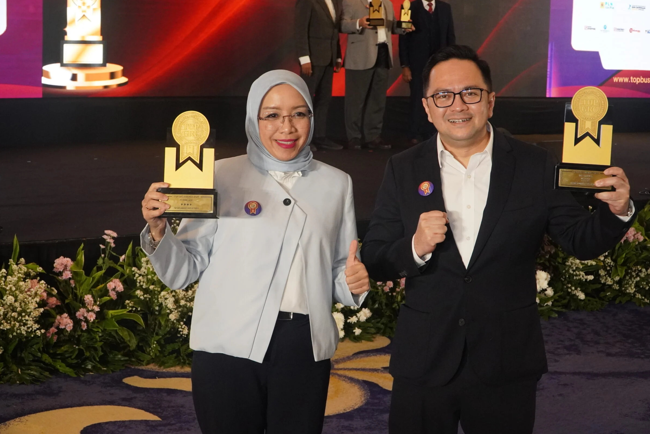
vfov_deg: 21.2
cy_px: 217
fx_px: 1155
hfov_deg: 31.4
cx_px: 339
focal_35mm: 64
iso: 2500
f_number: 7.1
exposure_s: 1/100
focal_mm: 40
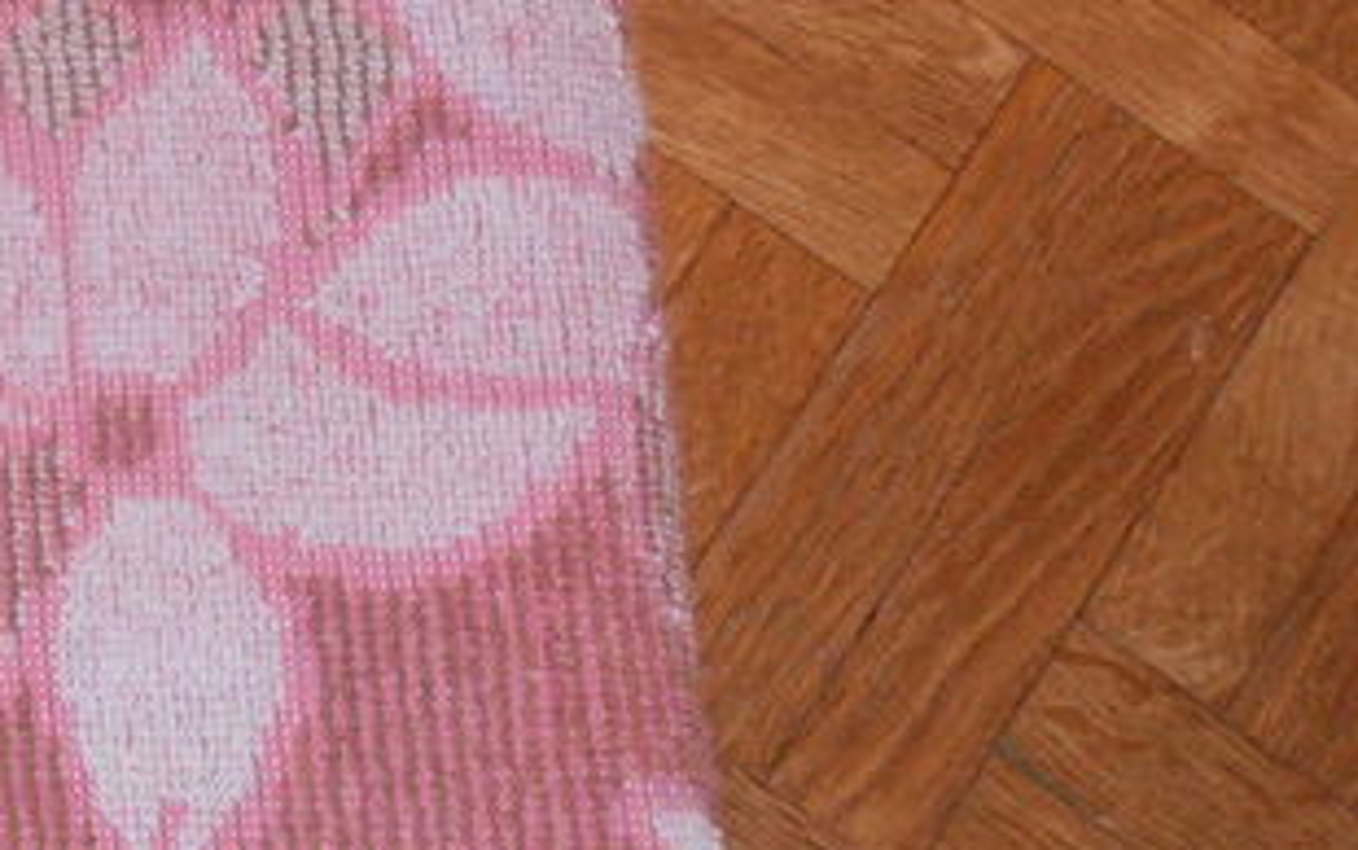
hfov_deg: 21.1
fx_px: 3036
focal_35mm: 82
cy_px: 556
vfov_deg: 15.9
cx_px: -718
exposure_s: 1/30
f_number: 3
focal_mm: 4.2
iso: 125
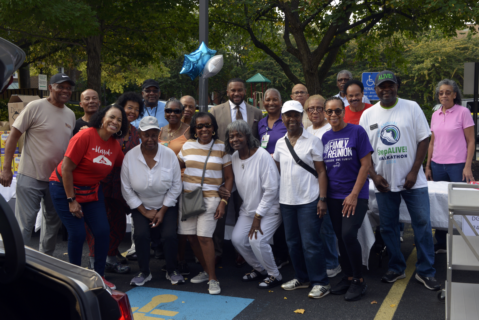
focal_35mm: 44
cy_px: 160
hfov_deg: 44.5
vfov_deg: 30.5
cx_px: 240
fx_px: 586
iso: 640
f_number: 10
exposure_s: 1/160
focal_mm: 44
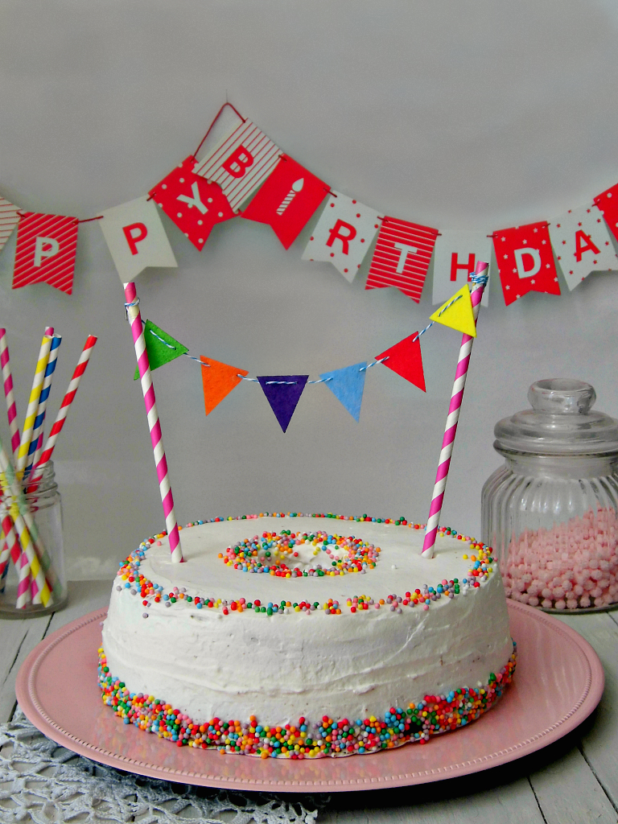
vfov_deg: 40.4
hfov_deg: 30.9
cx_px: 309
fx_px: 1119
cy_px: 412
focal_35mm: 47
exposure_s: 1/60
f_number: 3.4
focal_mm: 8.3
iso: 100
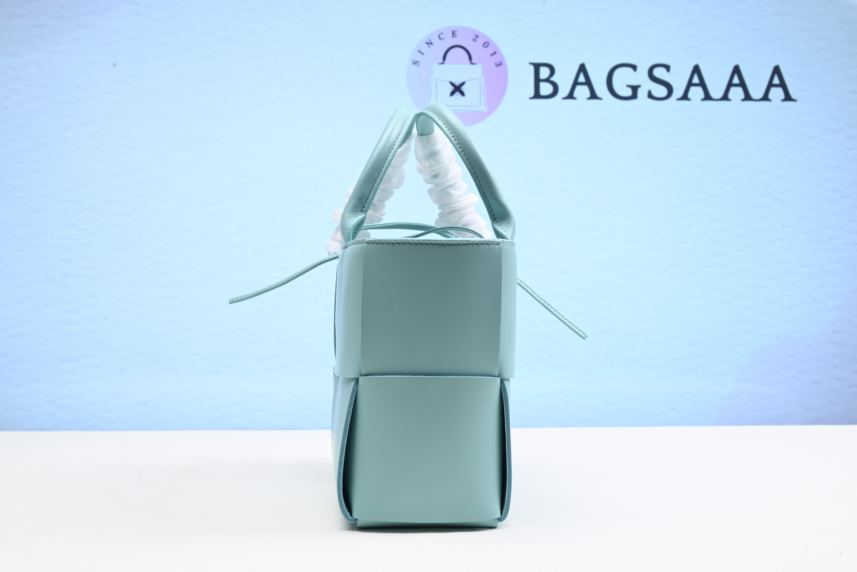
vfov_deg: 34.2
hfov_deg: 49.5
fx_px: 929
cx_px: 428
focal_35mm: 39
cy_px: 286
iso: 100
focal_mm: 39
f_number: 16
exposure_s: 1/2
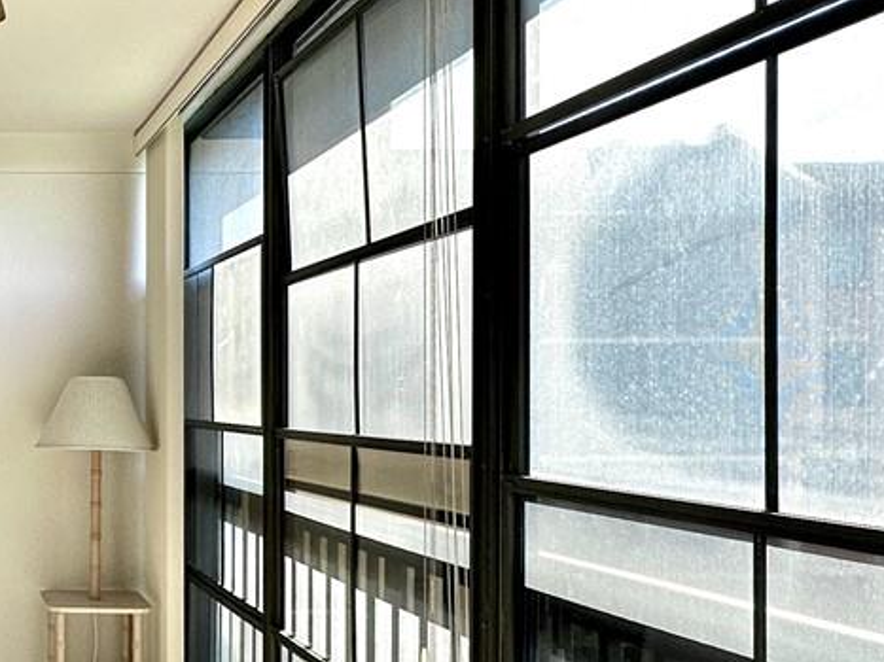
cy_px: 407
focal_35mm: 48
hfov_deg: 33.6
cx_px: -127
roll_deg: +0.5
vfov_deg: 30.2
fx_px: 1225
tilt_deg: -0.6
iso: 64
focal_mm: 2.22
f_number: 2.2
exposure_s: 1/99
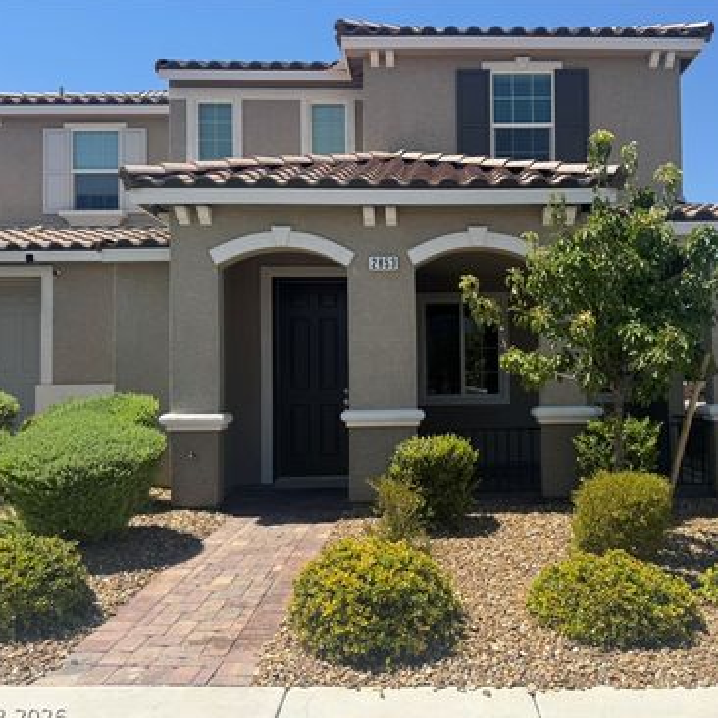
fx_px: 681
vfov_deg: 55.6
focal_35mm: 29
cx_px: 451
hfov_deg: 55.0
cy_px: 364
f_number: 1.78
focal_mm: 6.76
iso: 80
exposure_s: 1/3096
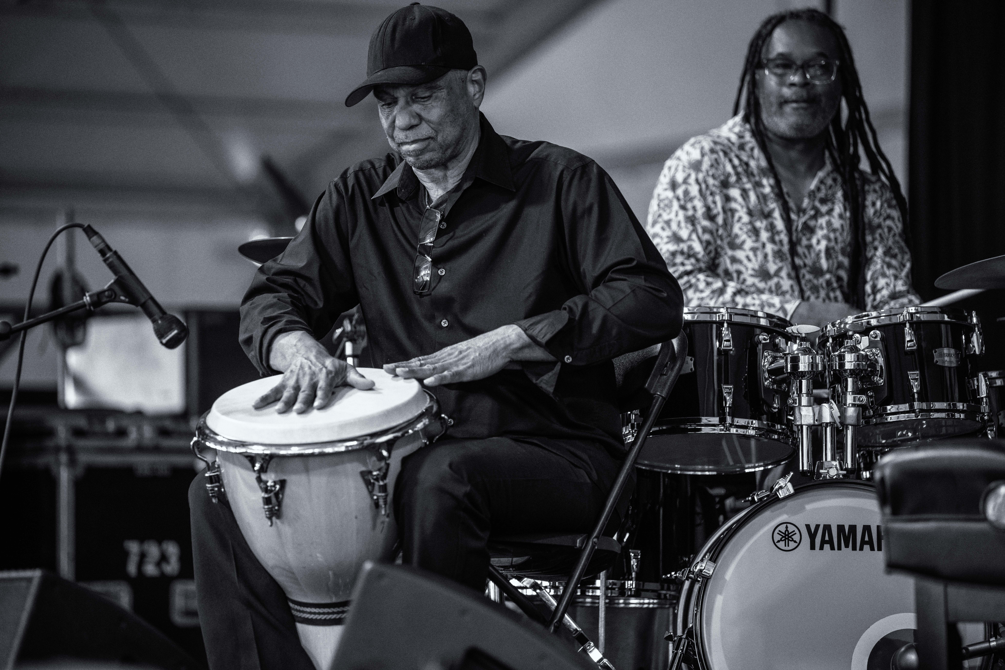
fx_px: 4606
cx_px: 502
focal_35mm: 165
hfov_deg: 12.5
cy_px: 335
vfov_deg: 8.3
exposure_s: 1/250
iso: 1000
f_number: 3.2
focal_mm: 165
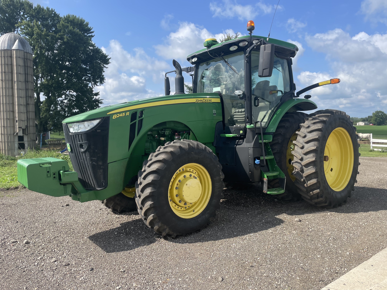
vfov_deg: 53.1
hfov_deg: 67.3
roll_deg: +0.0
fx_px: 291
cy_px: 145
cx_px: 194
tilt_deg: -4.9
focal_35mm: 26
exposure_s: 1/2681
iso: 32
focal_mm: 4.2
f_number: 1.6
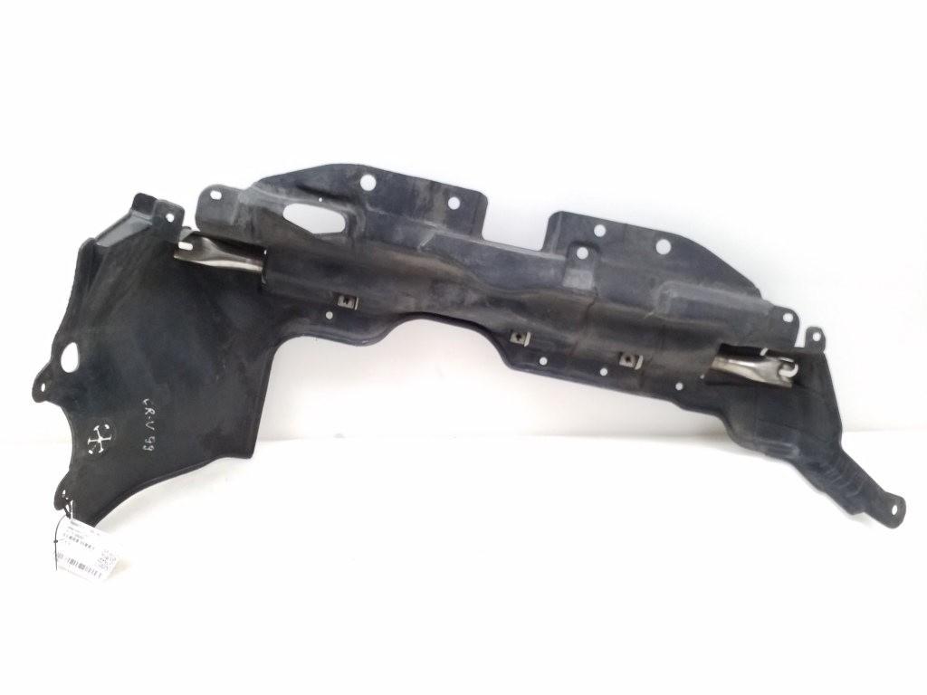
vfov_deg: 51.4
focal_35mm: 27
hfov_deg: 65.3
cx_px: 464
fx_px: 723
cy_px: 348
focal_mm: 3.6
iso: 250
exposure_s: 1/50
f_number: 1.9
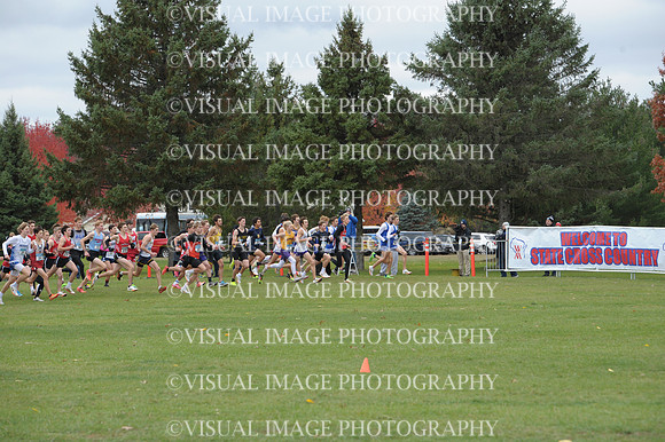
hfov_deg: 12.5
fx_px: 3046
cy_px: 221
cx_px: 332
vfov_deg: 8.3
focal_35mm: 165
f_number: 6.3
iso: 1000
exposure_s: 1/800
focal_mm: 165
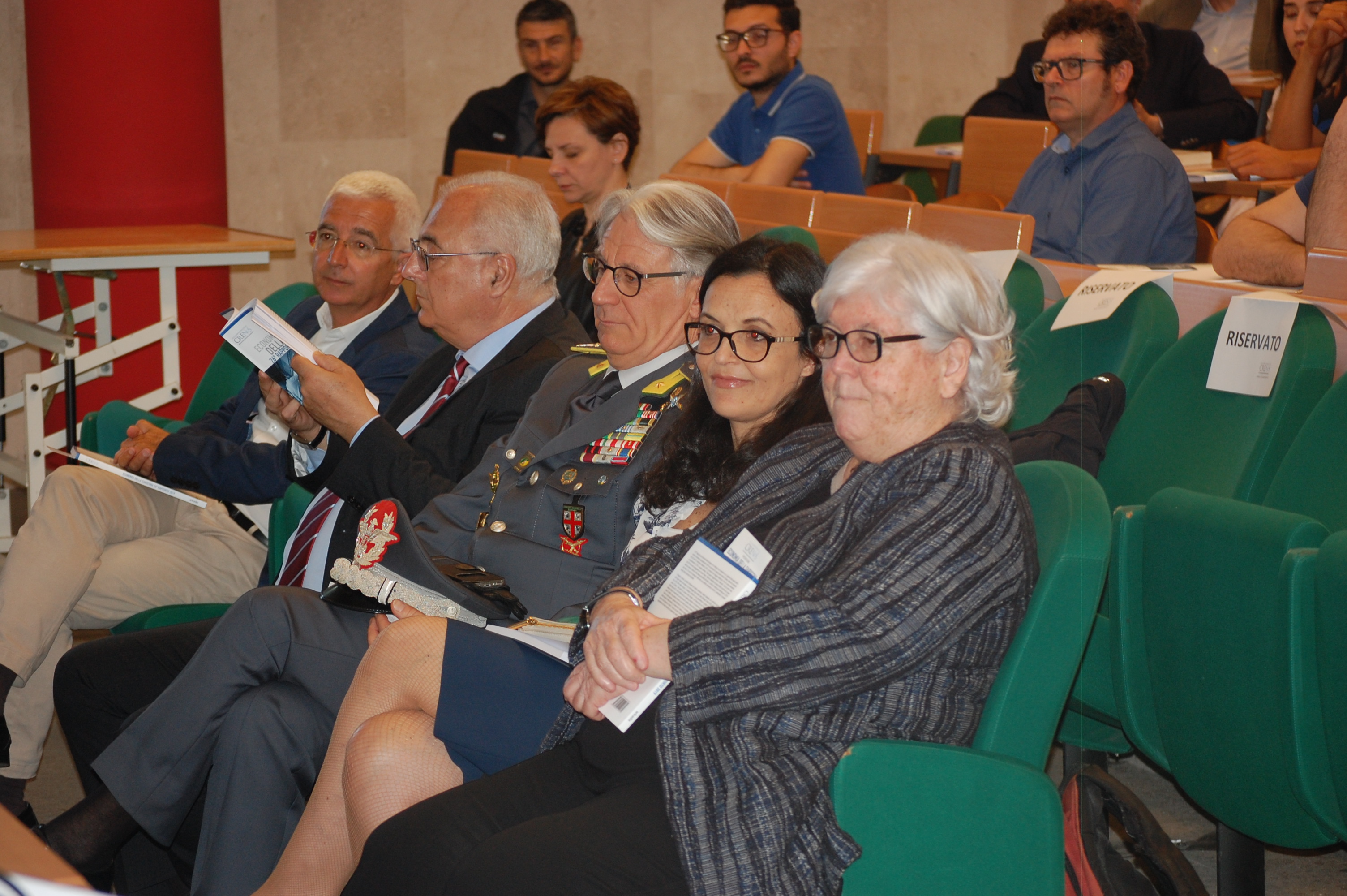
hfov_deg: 20.9
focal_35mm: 98
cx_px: 674
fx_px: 3645
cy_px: 448
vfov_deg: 14.0
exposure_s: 1/60
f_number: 4.2
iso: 500
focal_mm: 65
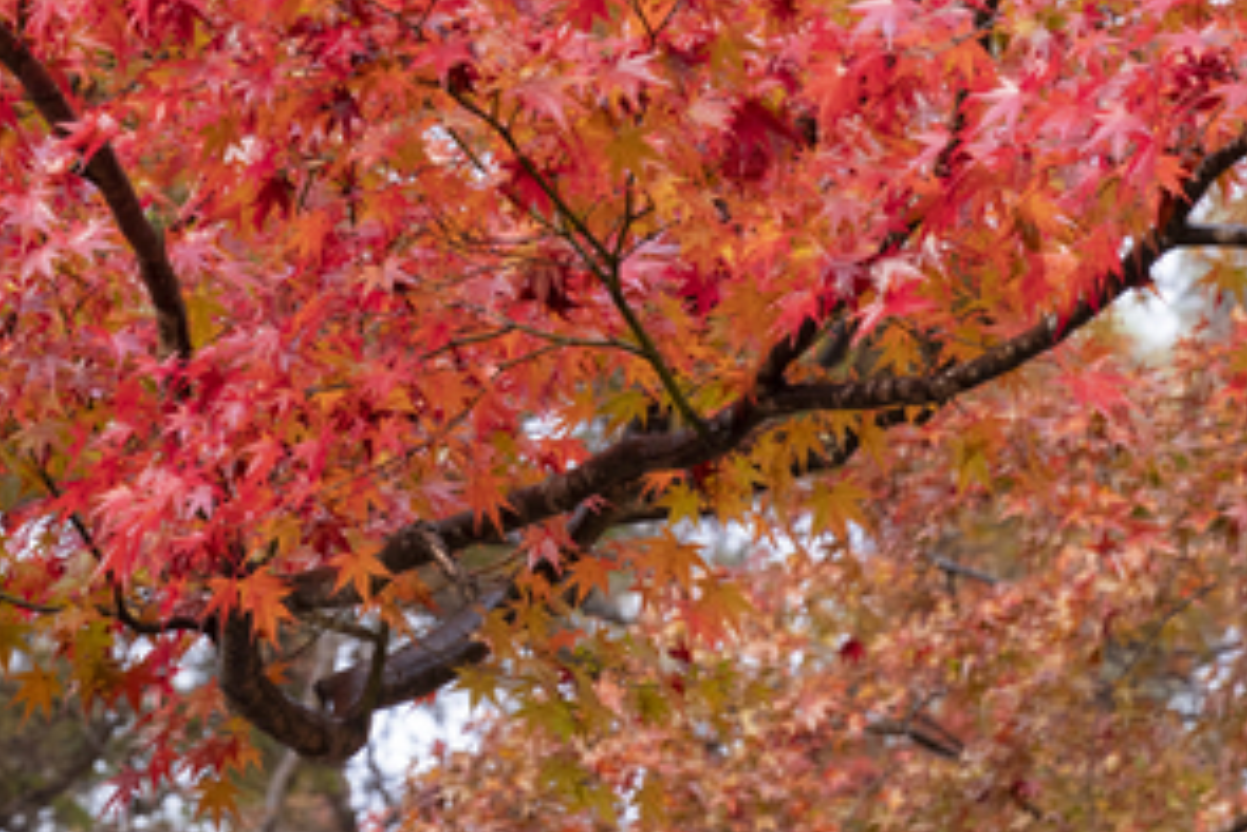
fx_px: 8213
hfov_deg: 8.6
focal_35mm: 237
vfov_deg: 5.8
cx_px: -46
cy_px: -268
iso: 640
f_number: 7.1
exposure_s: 1/100
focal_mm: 70
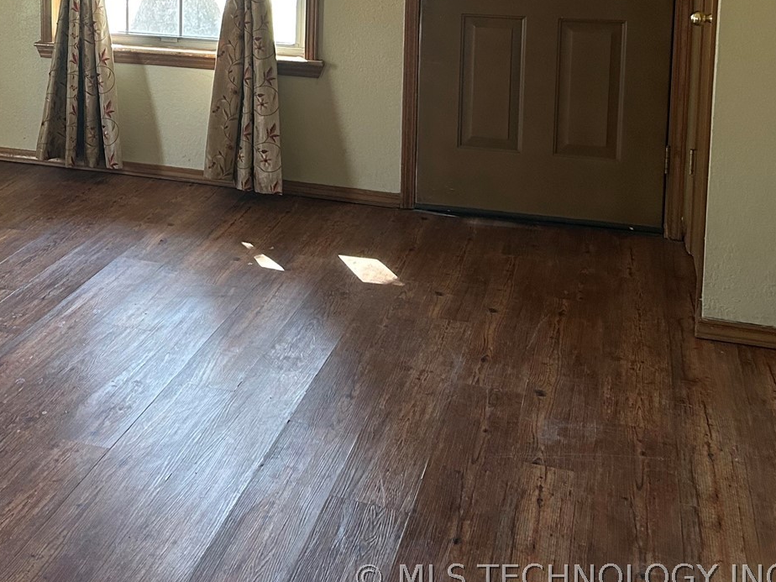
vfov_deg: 25.7
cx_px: 90
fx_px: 1211
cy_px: 1
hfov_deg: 33.8
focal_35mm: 54
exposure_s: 1/60
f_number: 1.5
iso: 250
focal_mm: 5.7
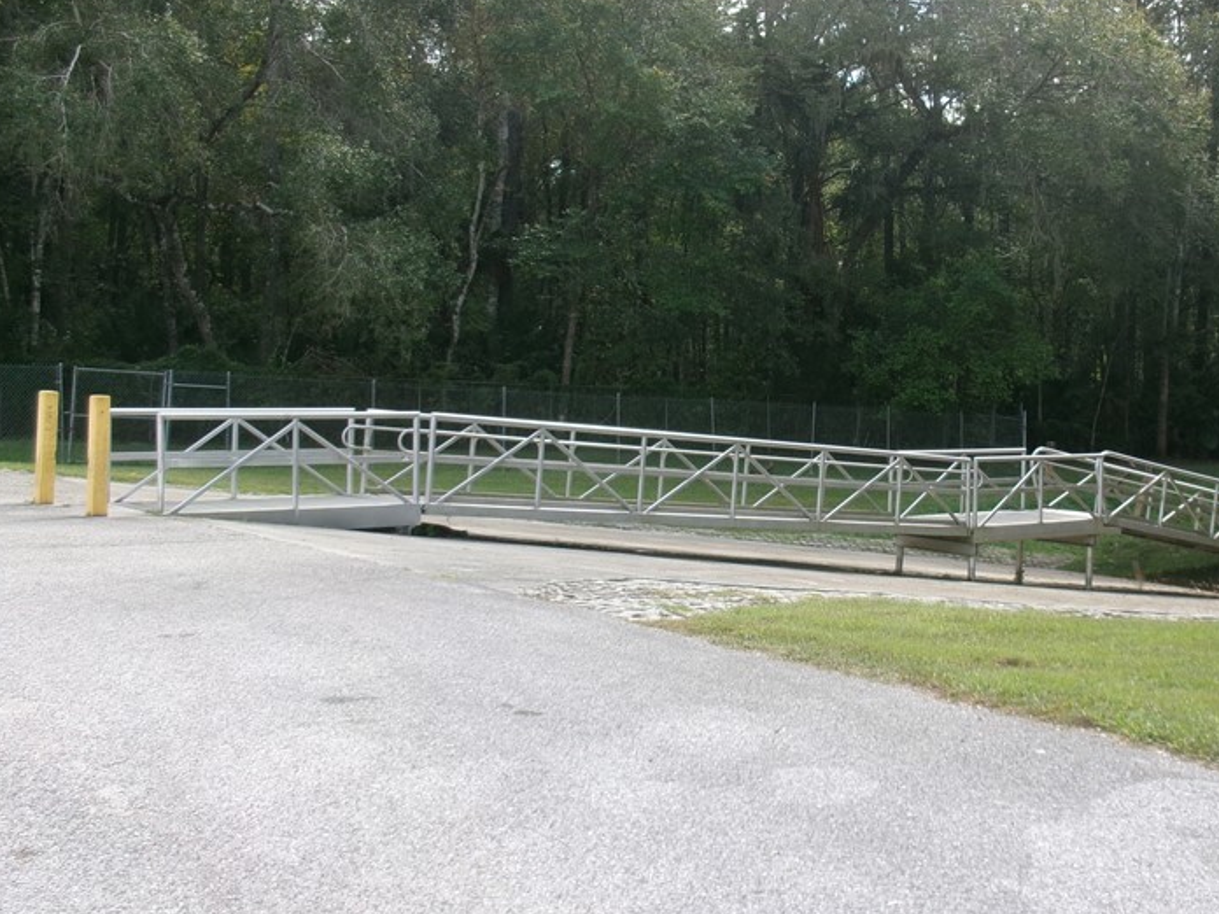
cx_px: 877
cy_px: 399
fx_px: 1866
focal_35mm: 53
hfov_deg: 35.6
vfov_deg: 27.5
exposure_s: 1/220
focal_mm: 6.4
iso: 100
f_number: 4.5
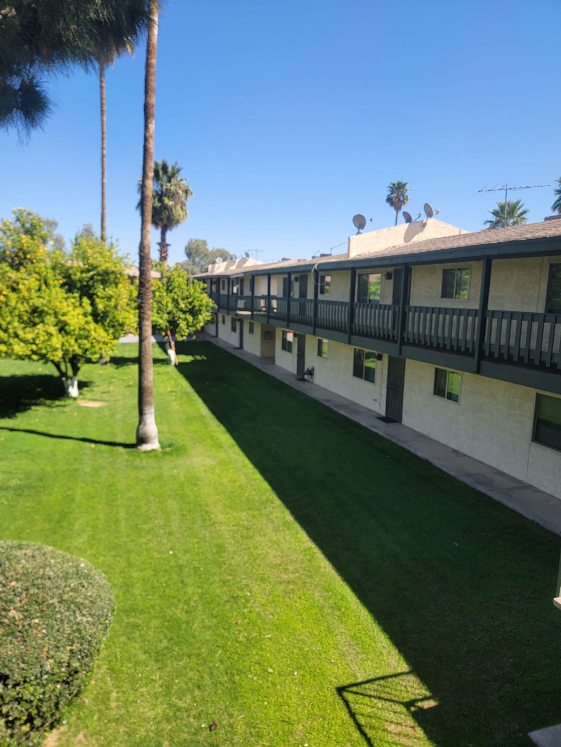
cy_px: 374
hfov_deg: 56.8
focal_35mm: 24
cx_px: 280
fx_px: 519
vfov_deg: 71.6
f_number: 1.8
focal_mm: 6.7
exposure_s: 1/509
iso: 16
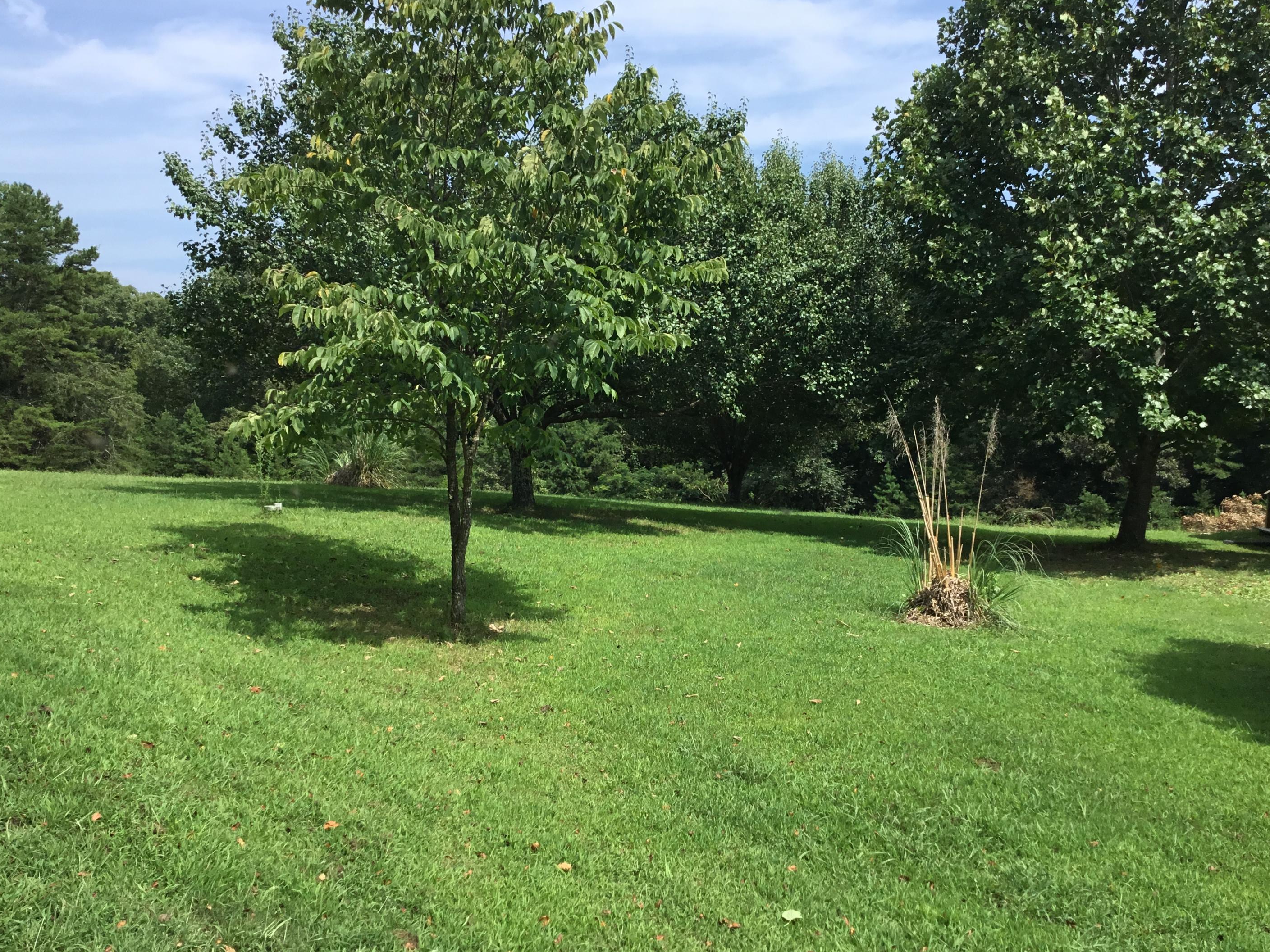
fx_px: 1211
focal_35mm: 33
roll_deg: +0.5
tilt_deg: -4.3
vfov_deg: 42.9
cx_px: 658
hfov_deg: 55.3
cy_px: 462
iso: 25
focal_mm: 3.3
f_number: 2.4
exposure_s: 1/916
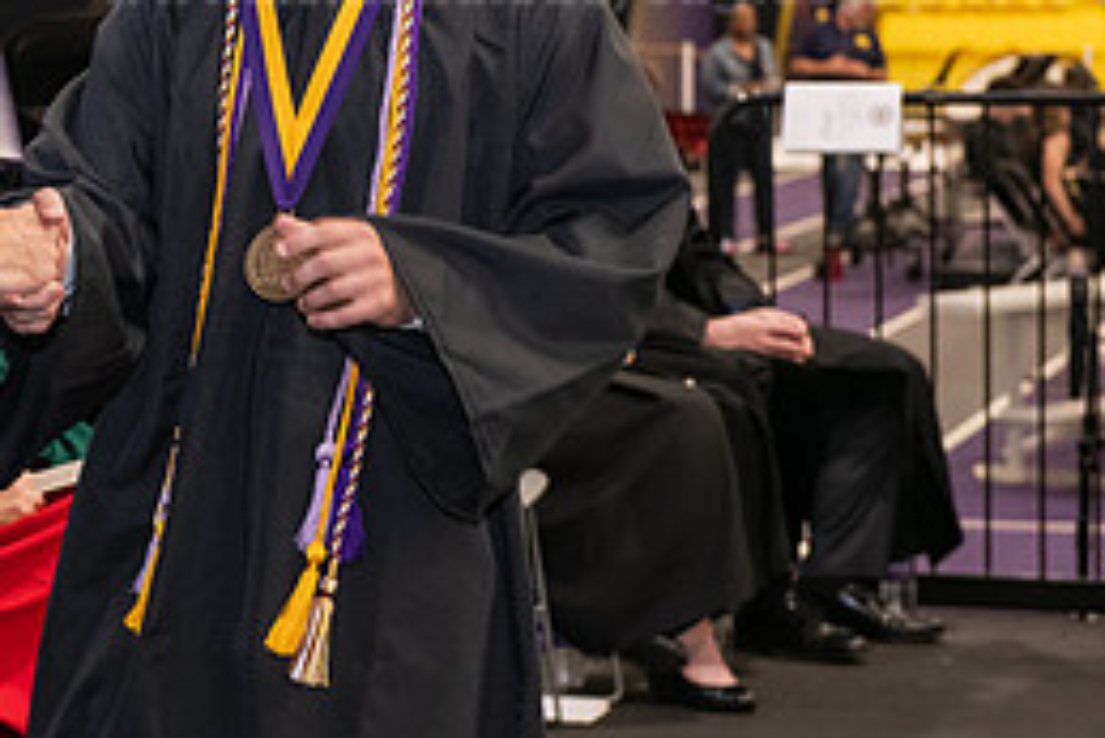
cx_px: -94
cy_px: 75
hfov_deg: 13.6
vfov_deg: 9.2
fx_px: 4545
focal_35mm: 148
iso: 2500
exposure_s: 1/125
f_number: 5
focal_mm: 66
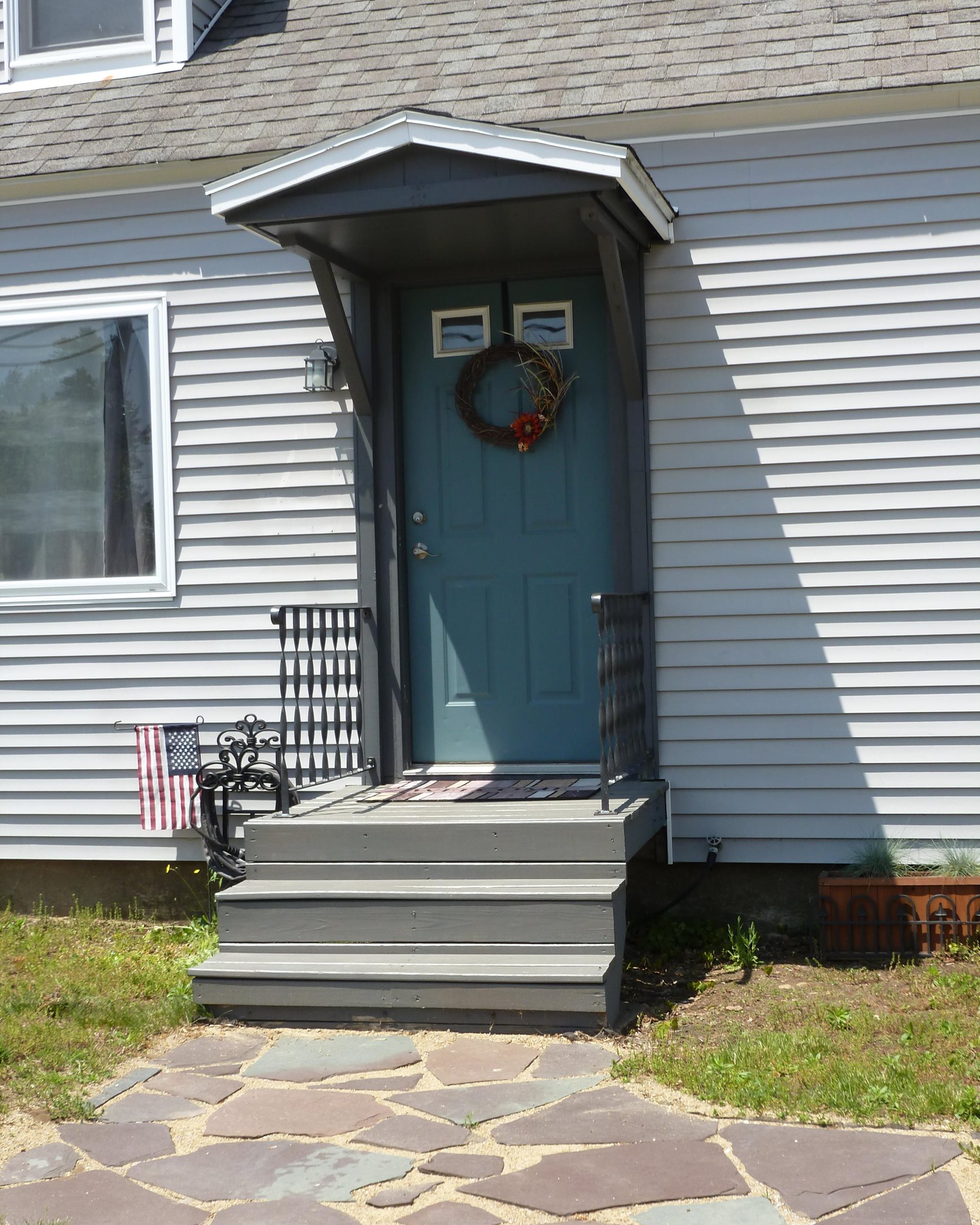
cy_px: 645
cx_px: 490
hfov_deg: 32.1
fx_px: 1704
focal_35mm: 47
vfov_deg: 39.5
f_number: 4
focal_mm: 8
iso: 100
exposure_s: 1/400
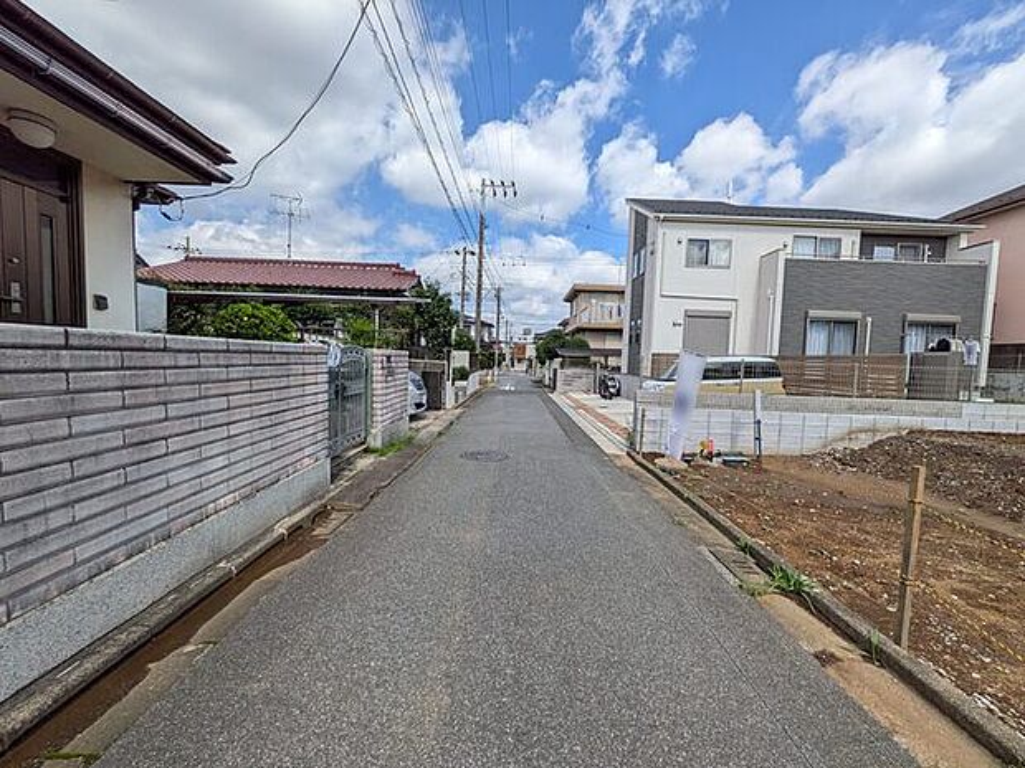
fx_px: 415
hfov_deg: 102.1
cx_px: 512
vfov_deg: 85.7
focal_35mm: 14
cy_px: 384
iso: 51
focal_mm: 1.83
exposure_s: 1/2237
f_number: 2.2
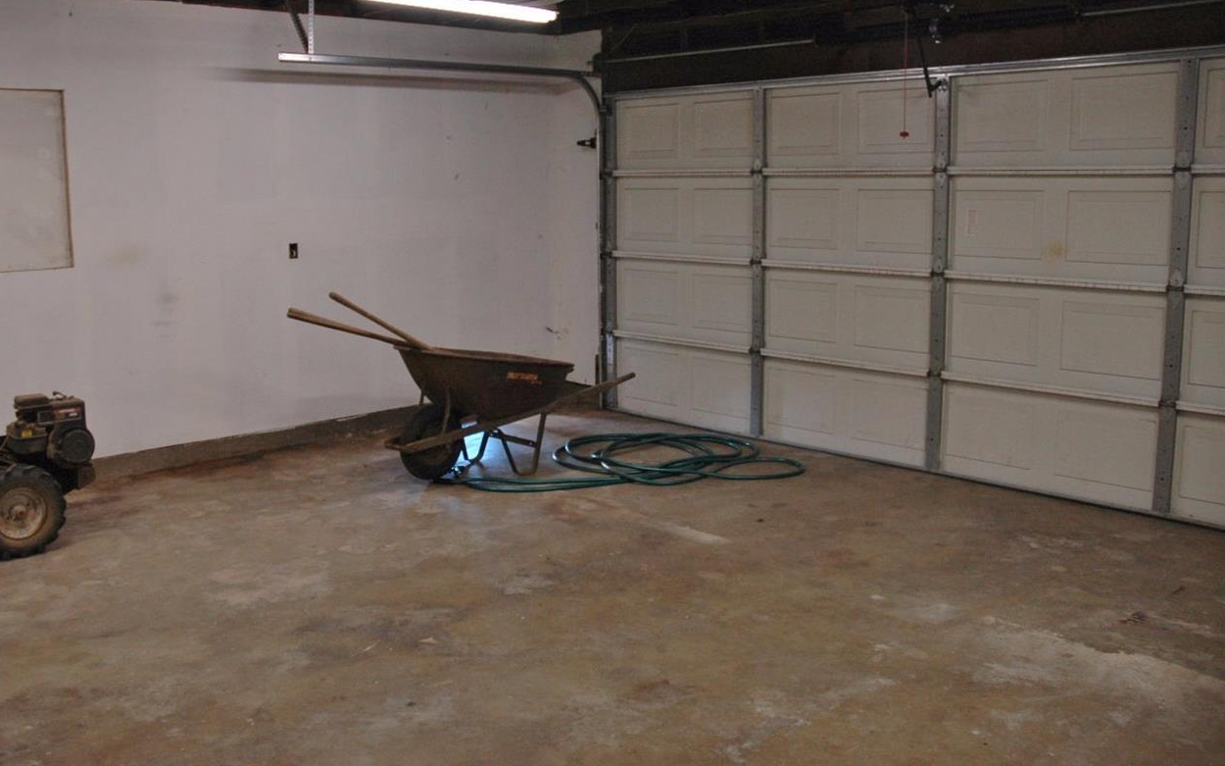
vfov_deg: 38.3
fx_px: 1102
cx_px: 520
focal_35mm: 33
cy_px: 345
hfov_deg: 57.9
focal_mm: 18
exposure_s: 1/30
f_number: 3.5
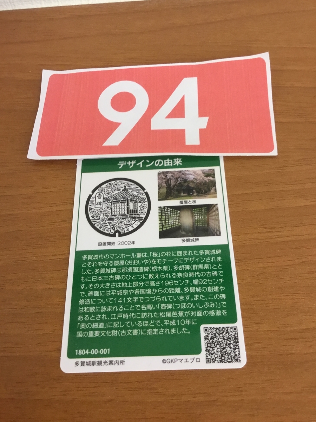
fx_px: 377
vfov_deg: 58.4
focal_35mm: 31
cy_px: 211
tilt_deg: -63.8
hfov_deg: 45.4
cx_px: 158
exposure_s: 1/33
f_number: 2.4
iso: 100
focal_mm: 3.3
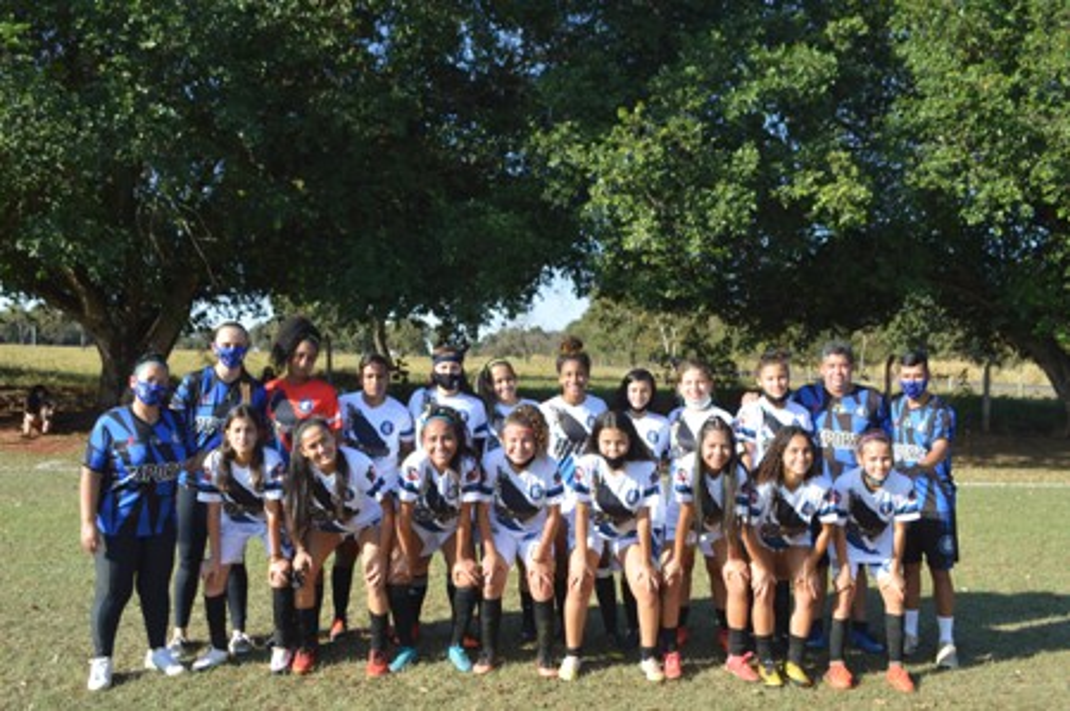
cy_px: 356
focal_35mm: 33
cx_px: 535
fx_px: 980
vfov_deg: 39.9
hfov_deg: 57.3
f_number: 5.6
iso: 100
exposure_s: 1/125
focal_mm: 22
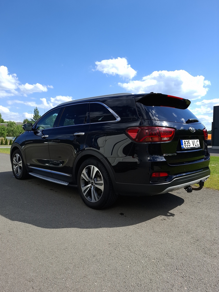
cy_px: 149
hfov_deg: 56.8
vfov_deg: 71.6
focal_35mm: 24
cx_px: 106
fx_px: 202
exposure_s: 1/1081
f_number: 1.8
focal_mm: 5.54
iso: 50
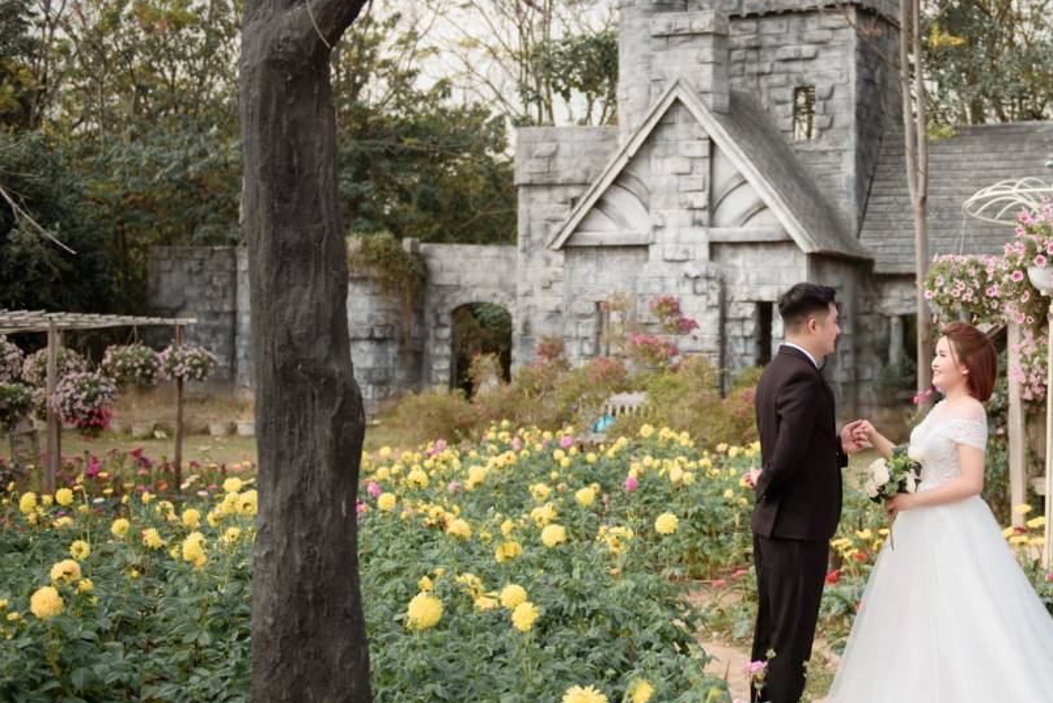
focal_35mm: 59
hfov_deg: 33.4
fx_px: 1726
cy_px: 304
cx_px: 753
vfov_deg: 23.0
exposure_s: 1/800
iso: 100
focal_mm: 38
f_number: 2.8
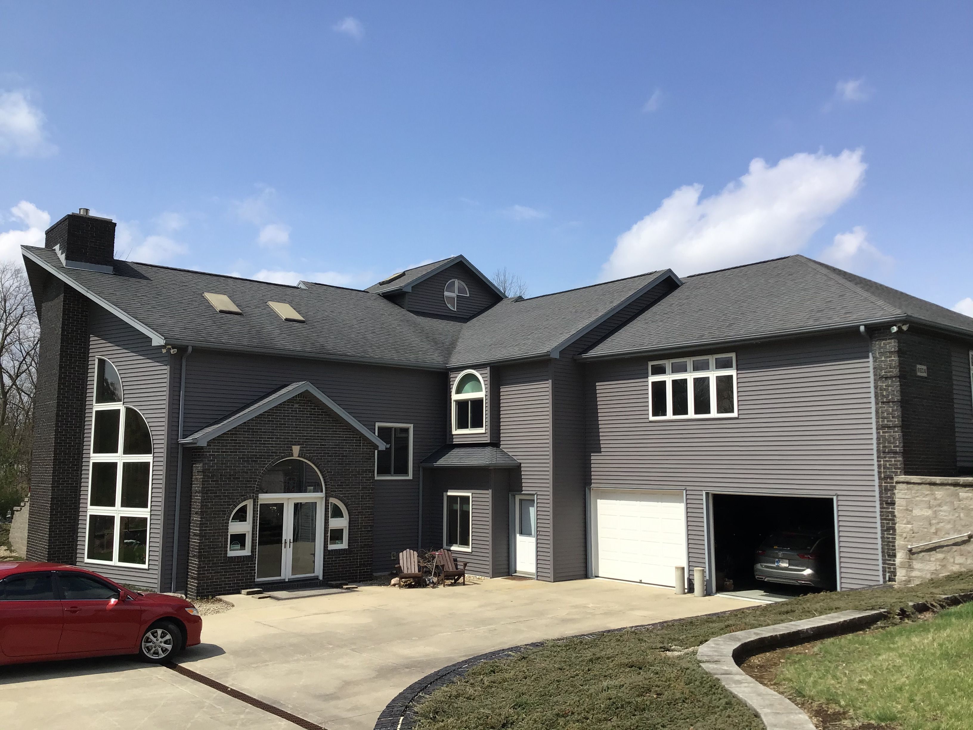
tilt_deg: +7.4
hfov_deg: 58.4
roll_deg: +0.3
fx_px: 871
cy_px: 365
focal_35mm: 31
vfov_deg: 45.4
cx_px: 486
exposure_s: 1/1597
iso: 25
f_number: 2.4
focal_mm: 3.3
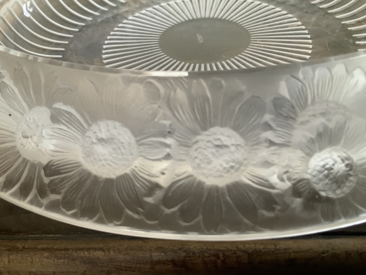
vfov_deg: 48.2
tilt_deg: -46.5
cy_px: 138
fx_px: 307
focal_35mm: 29
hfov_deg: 61.7
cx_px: 183
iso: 250
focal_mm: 3
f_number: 1.8
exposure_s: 1/60
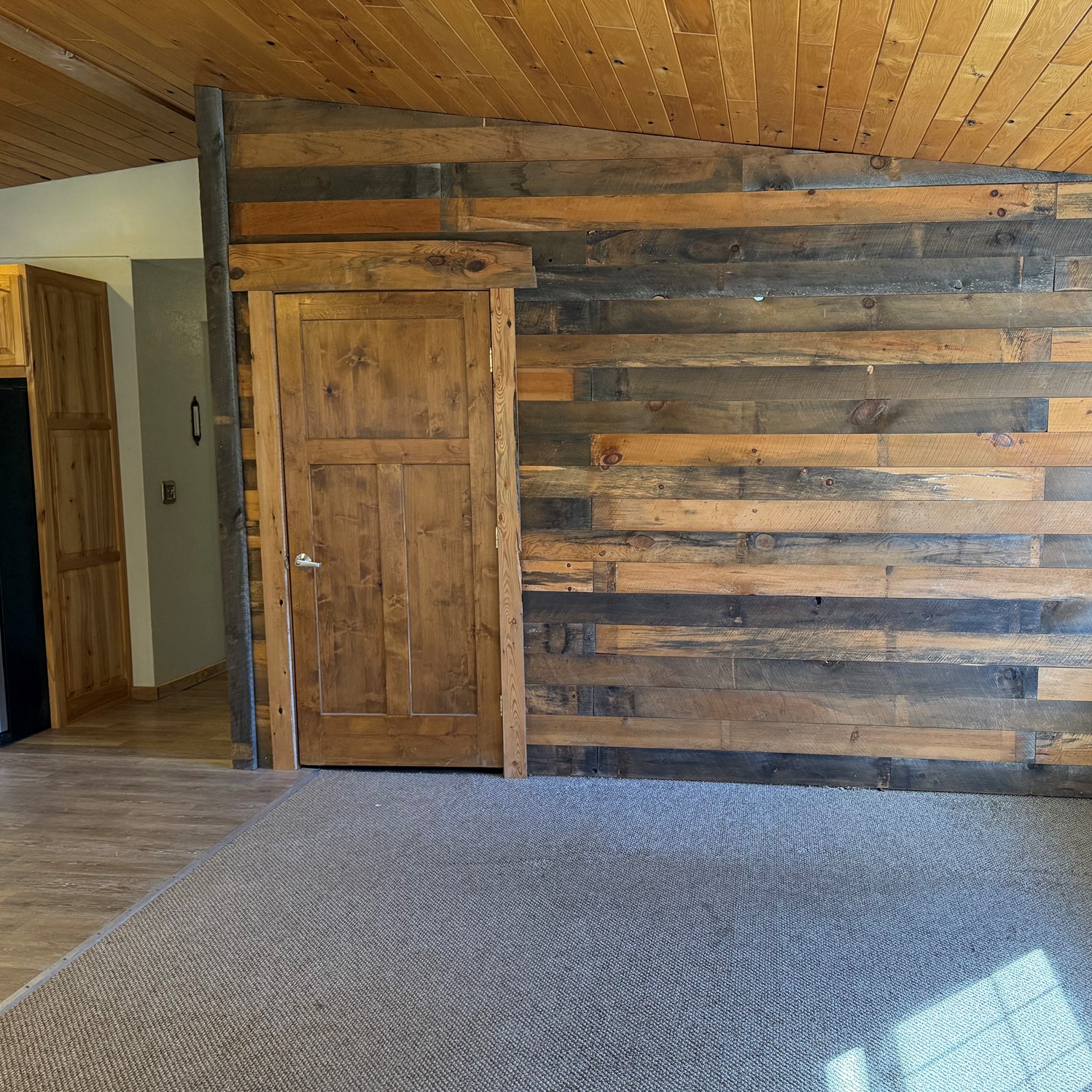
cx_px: 655
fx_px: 1035
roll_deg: +0.1
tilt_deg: -6.6
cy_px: 555
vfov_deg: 55.6
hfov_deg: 55.2
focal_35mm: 29
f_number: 1.78
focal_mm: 6.76
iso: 320
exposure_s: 1/120
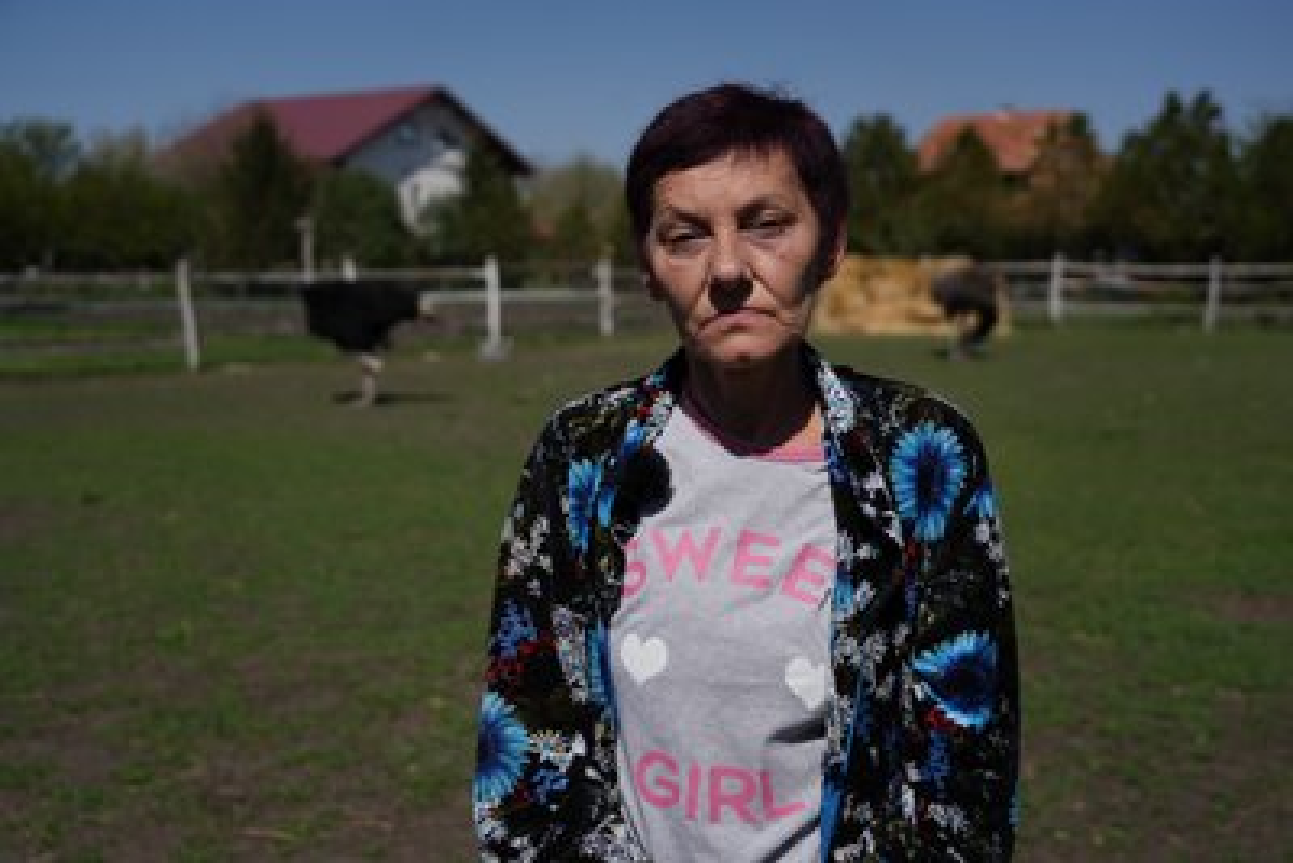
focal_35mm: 44
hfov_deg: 44.5
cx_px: 646
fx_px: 1581
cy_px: 432
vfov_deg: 30.5
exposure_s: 1/4000
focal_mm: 44
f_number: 4
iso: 100
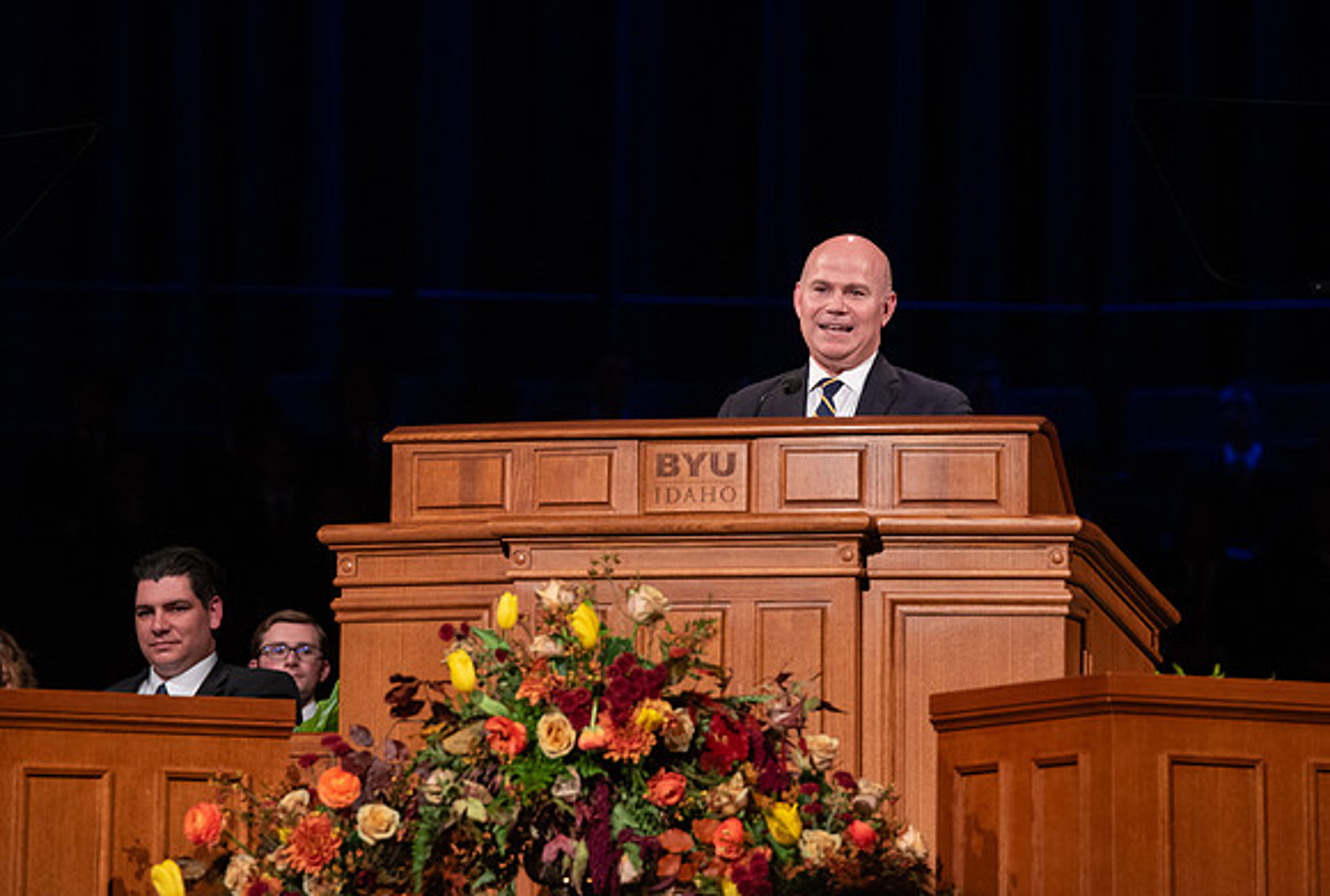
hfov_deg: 10.1
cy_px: 424
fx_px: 7546
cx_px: 686
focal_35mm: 204
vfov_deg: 6.8
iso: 2000
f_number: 4.5
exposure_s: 1/200
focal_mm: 190
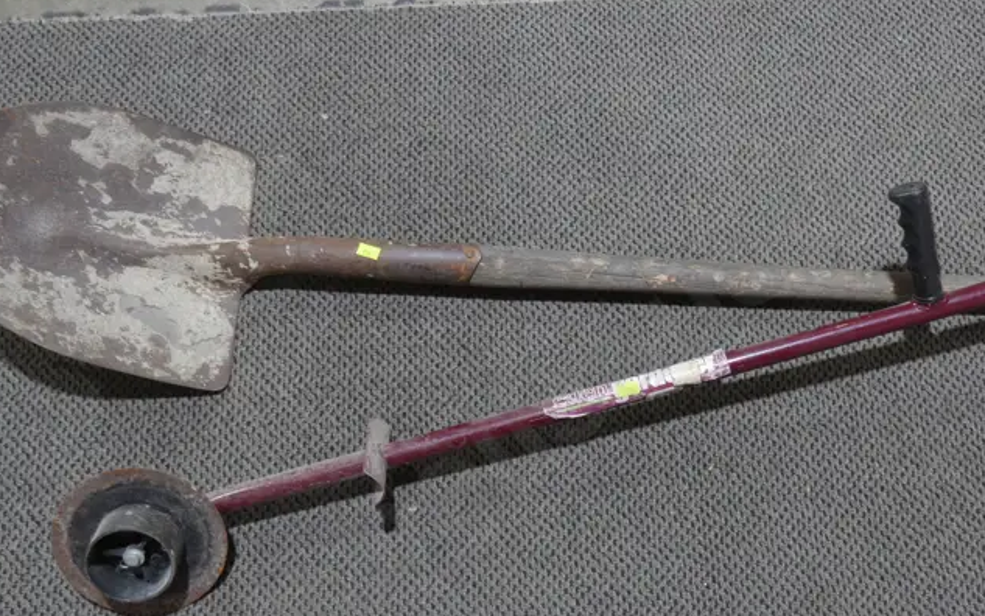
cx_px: 700
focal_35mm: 48
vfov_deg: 26.9
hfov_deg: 41.0
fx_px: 1289
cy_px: 306
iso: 250
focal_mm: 14
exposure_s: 1/60
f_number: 3.5
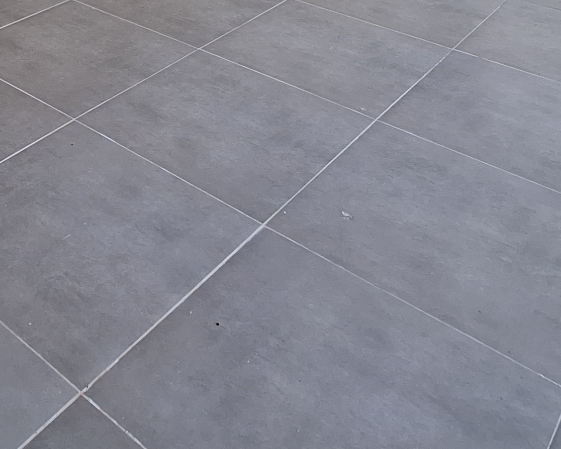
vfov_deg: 24.9
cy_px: -239
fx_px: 747
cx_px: 63
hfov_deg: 38.5
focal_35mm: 45
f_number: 2.2
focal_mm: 1.74
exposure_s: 1/60
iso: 50
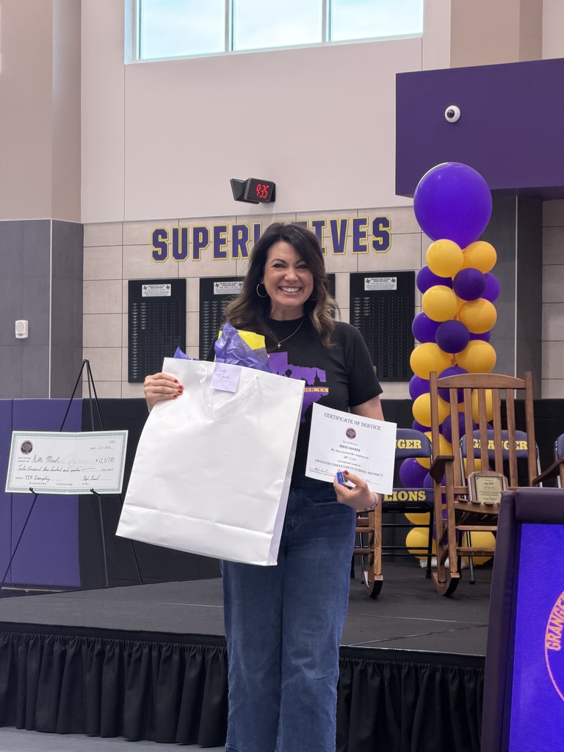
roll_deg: -0.1
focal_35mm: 100
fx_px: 2172
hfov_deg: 14.8
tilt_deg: +1.3
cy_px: 376
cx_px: 282
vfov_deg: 19.6
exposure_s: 1/121
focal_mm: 16.89
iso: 320
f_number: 2.8
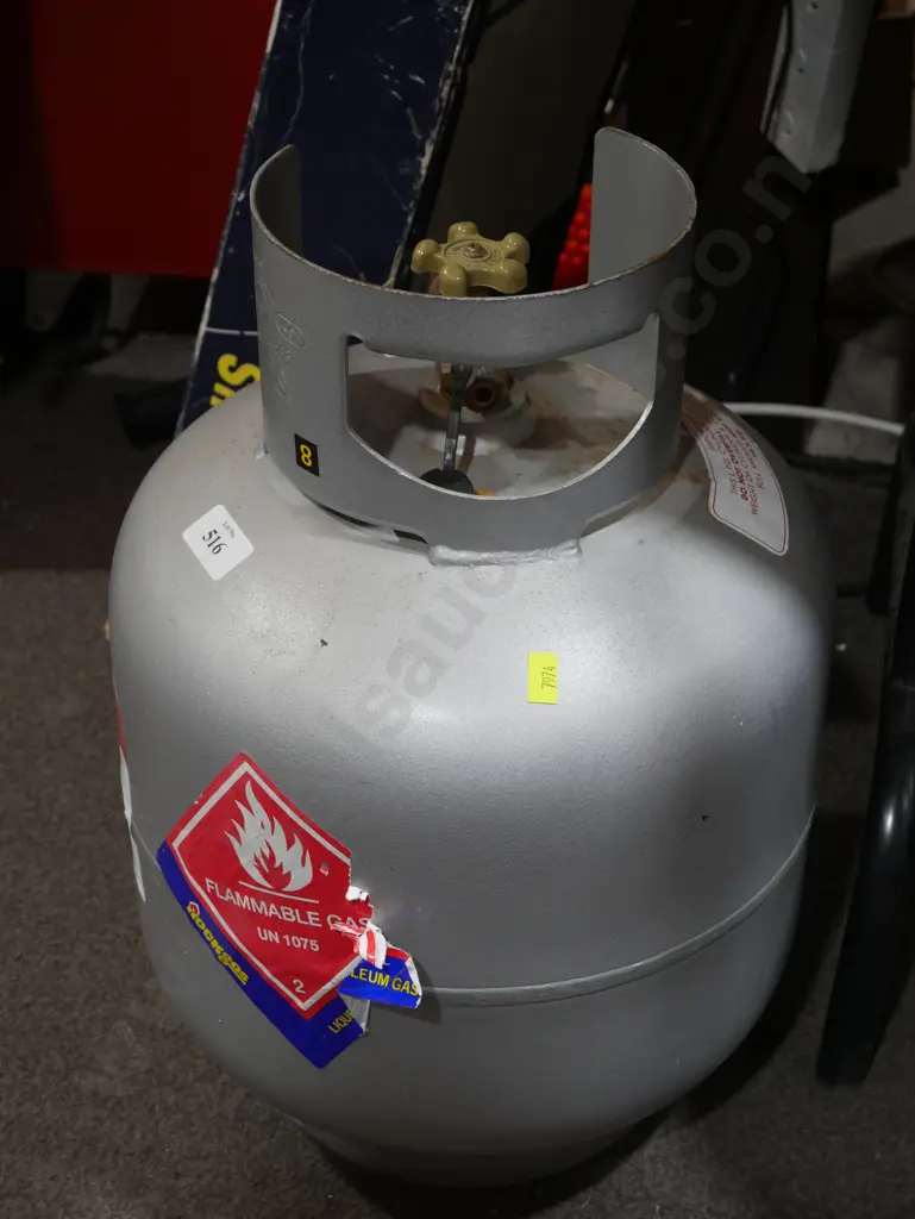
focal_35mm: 64
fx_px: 2254
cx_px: 458
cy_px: 610
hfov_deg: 22.9
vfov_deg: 30.3
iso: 500
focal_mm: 32
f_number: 5.4
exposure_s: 1/80
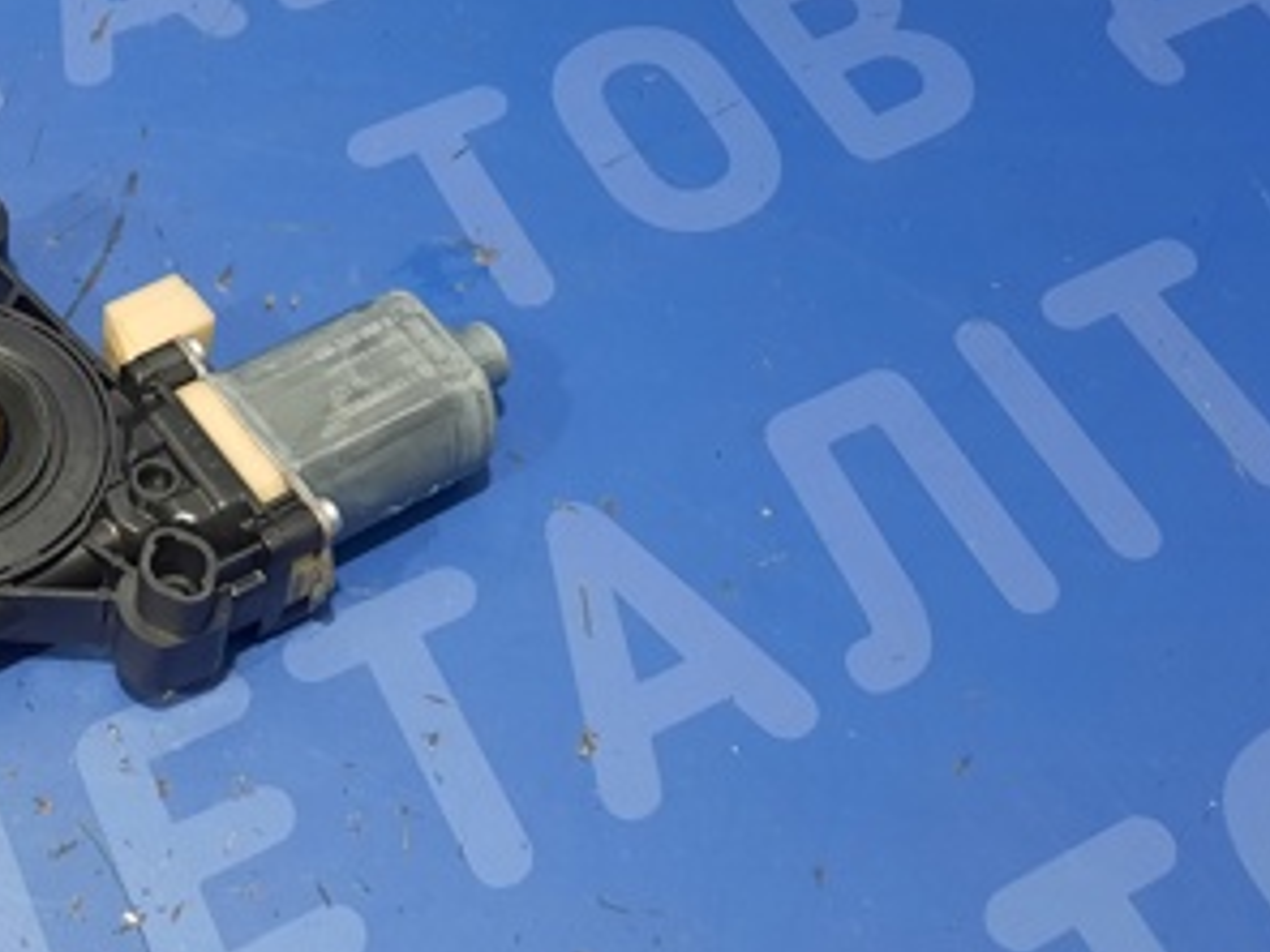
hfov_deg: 33.1
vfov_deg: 27.0
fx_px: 1981
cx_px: 60
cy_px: 472
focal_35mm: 54
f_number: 2
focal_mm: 4.6
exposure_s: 1/33
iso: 320
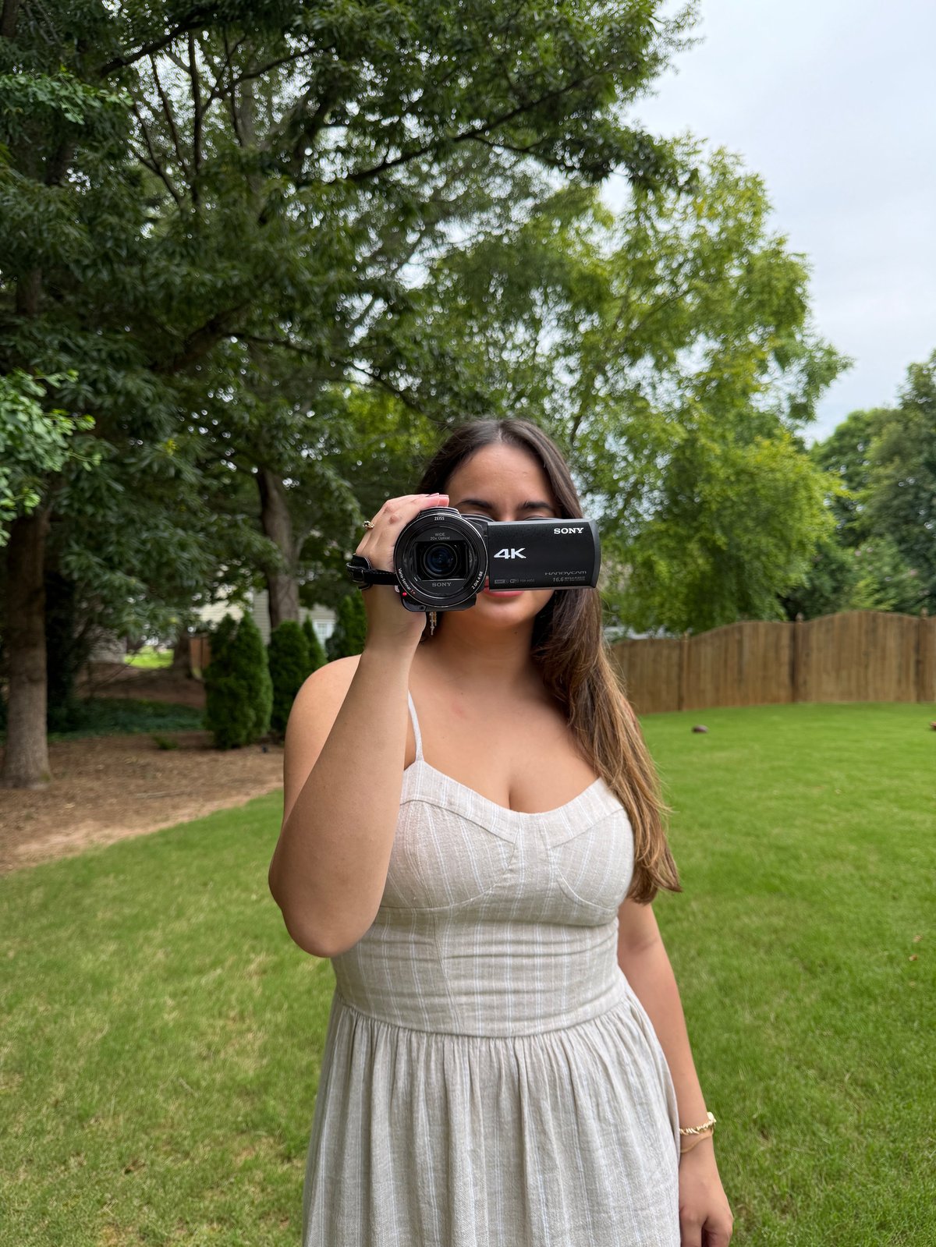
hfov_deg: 56.8
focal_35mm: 24
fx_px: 865
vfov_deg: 71.6
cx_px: 468
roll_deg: +0.9
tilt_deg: +0.4
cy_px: 624
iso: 64
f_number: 1.78
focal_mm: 6.76
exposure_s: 1/168
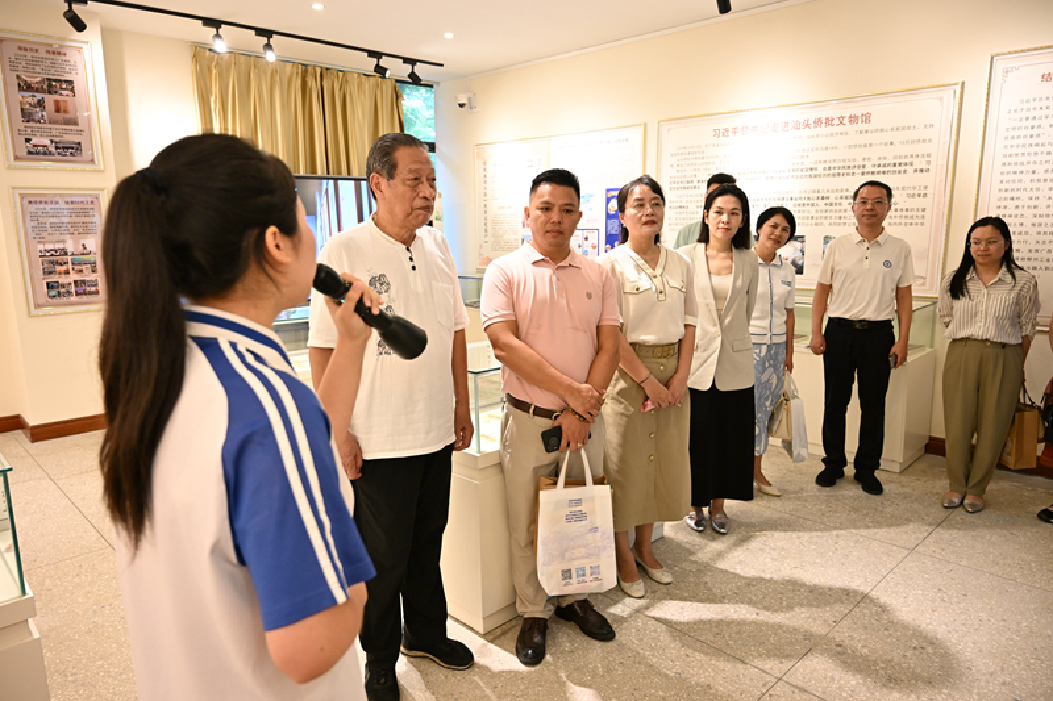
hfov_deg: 73.8
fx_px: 702
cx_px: 526
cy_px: 350
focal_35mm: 24
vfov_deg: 53.1
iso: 800
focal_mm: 24
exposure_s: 1/60
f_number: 4
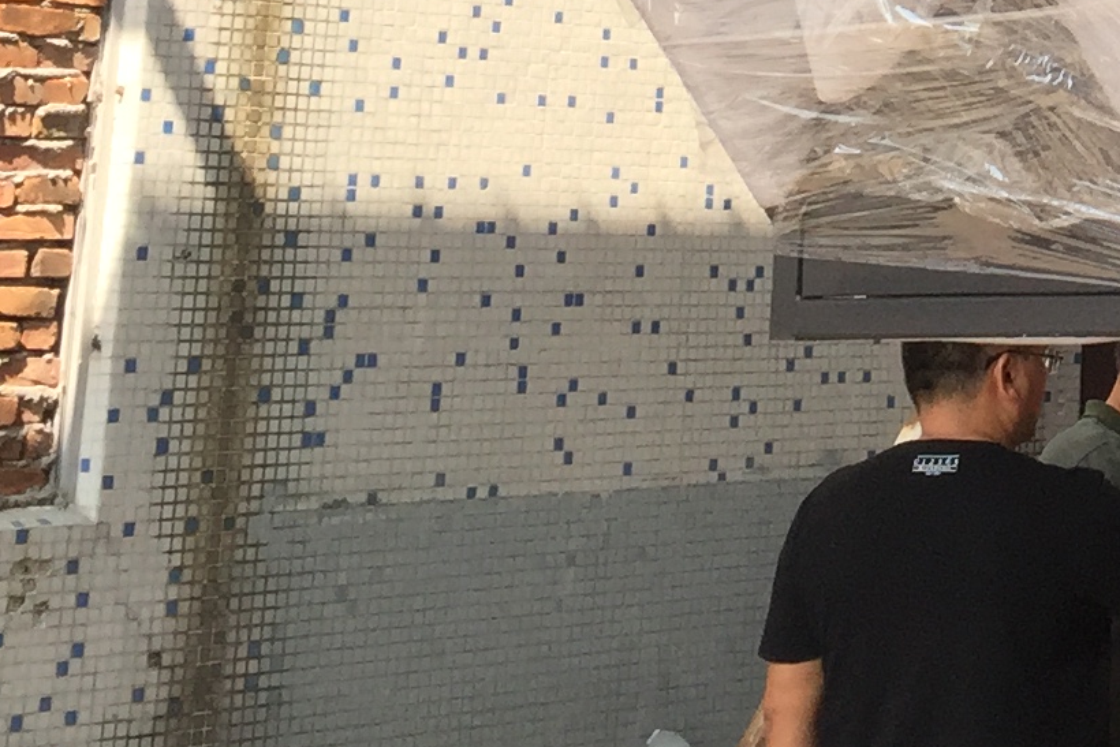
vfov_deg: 10.5
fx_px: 3734
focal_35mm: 120
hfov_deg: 16.0
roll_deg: -0.1
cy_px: -752
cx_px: 1538
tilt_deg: +16.1
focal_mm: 4.15
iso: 32
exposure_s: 1/628
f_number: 2.2
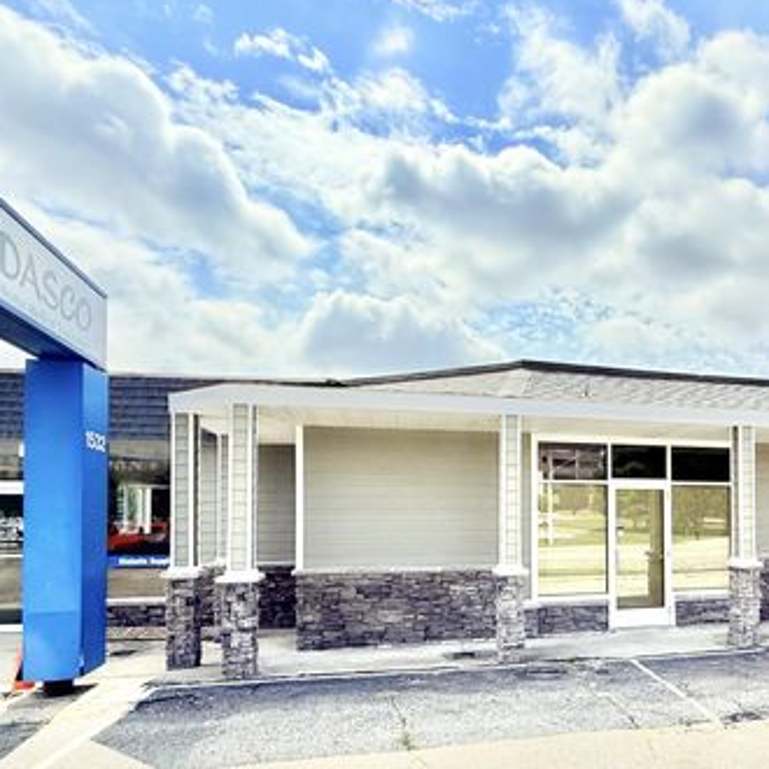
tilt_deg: -0.8
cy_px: 508
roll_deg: -0.9
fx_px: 603
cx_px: 576
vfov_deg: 63.5
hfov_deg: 61.4
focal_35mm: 24
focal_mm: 2.22
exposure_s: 1/4425
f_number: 2.2
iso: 64
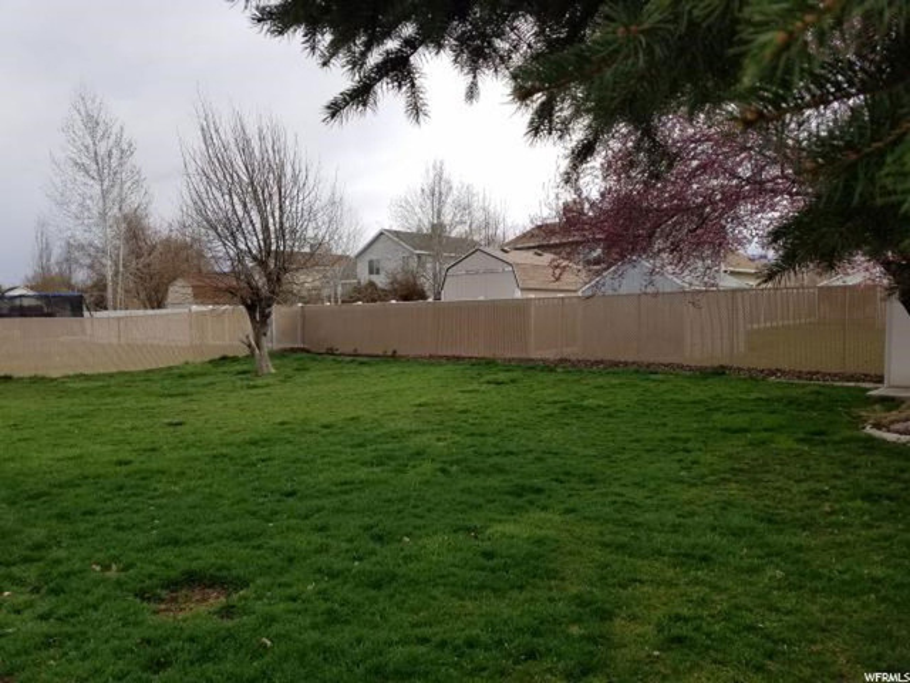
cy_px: 342
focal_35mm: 26
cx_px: 455
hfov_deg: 67.3
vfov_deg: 53.1
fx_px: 683
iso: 50
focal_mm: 4.2
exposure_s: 1/1684
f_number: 1.7
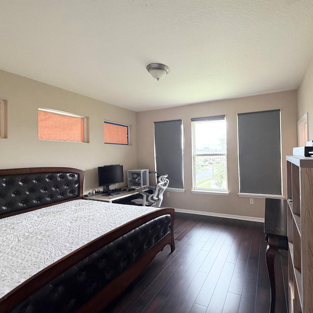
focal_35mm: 17
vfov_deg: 84.0
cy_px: 153
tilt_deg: +1.0
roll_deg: +1.5
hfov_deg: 82.1
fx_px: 174
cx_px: 199
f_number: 2.2
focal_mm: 2.22
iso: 320
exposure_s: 1/96
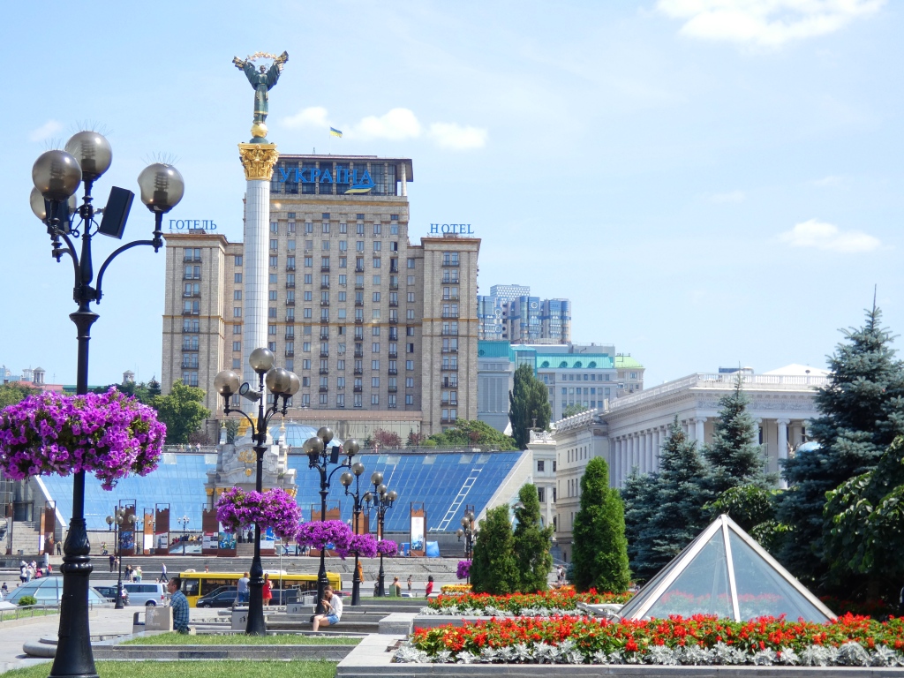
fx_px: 1933
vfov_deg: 19.9
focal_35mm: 74
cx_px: 452
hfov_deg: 26.3
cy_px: 339
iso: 80
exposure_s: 1/320
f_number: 4.4
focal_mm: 13.3
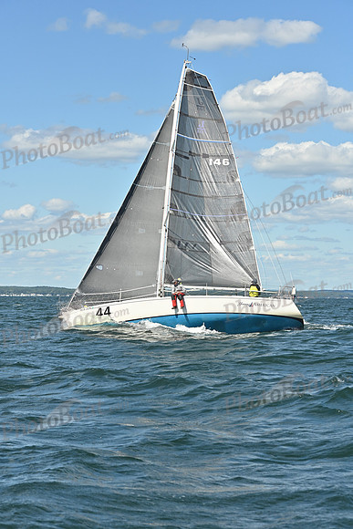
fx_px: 1396
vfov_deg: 21.5
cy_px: 264
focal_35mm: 95
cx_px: 176
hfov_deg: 14.4
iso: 320
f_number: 8
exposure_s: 1/1250
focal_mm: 95
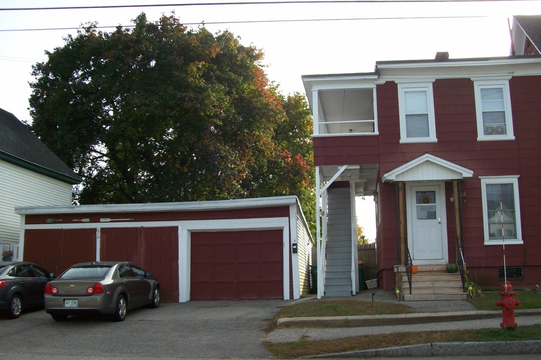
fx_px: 571
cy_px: 200
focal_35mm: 38
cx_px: 268
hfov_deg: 50.7
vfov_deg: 35.0
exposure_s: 1/562
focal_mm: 6
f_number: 2.7
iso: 80
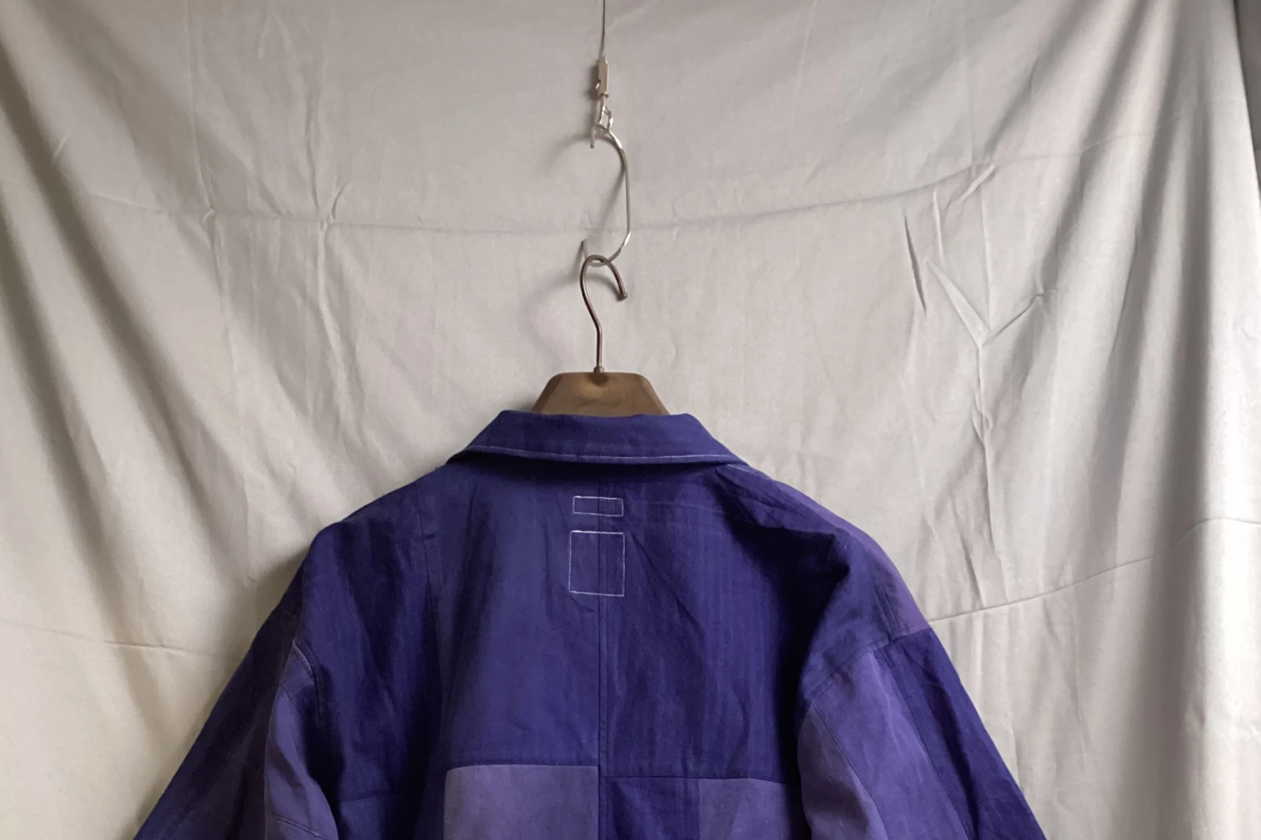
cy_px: 850
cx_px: 626
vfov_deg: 28.5
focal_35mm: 44
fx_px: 1541
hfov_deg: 44.5
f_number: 2.4
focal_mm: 3.3
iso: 400
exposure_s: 1/30
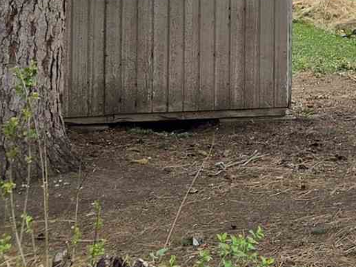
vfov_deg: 10.5
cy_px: -98
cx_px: 513
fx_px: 1409
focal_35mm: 137
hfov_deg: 13.7
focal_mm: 5.4
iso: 25
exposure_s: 1/1304
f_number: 1.8
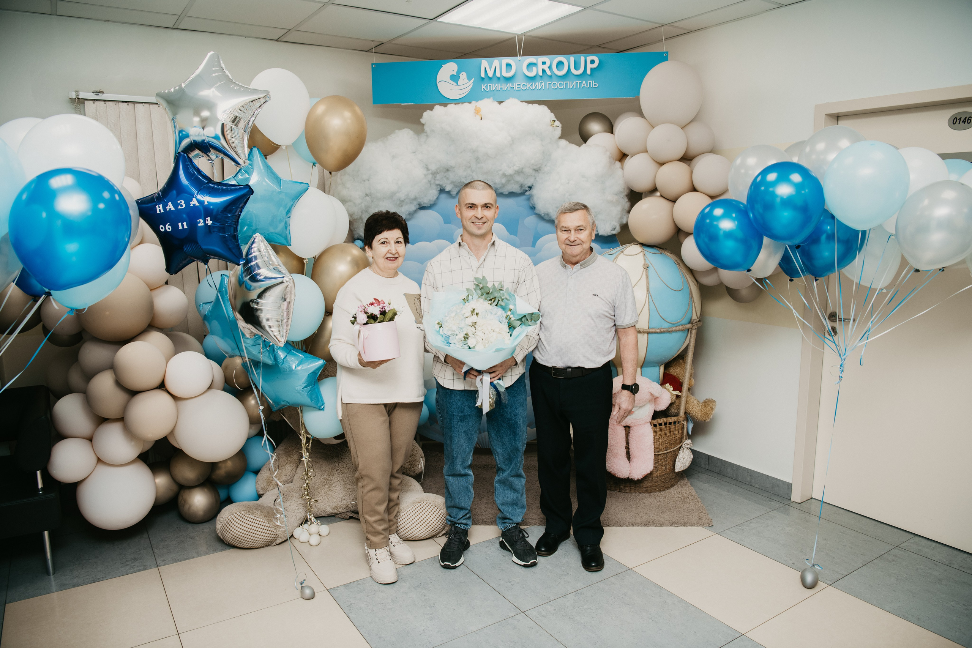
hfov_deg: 73.7
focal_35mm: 24
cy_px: 324
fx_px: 648
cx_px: 486
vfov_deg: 53.1
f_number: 4
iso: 160
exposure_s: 1/160
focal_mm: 24
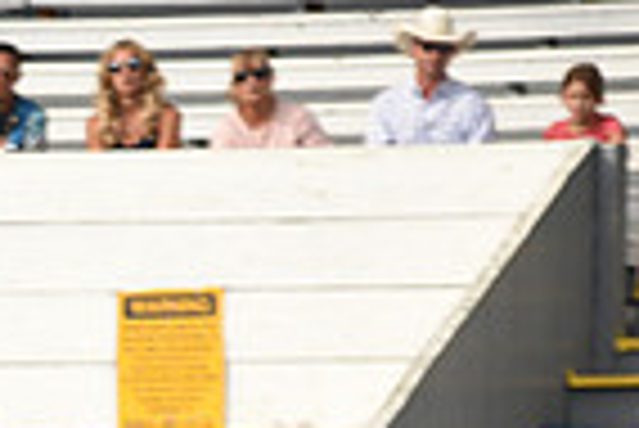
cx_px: -234
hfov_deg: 2.5
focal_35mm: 816
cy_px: 845
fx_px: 14499
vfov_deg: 1.7
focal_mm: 200
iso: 400
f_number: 2.8
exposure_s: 1/4000
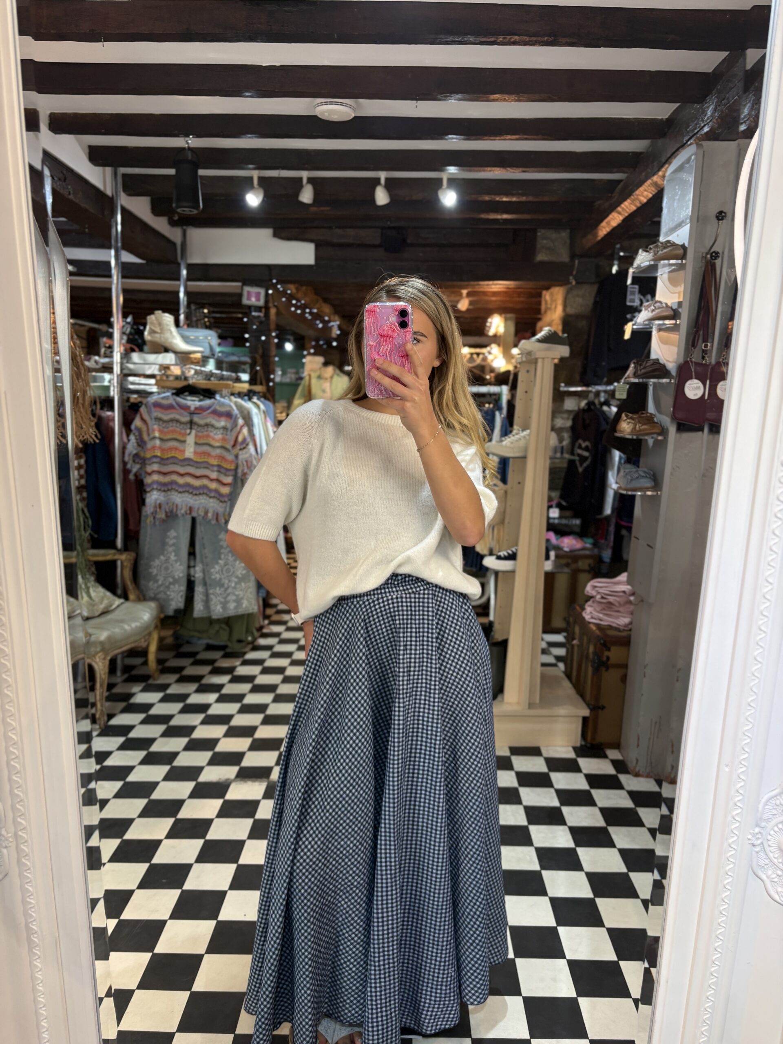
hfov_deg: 53.1
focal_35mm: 26
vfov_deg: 67.3
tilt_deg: -19.5
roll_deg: -2.4
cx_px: 392
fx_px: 784
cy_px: 522
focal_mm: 5.96
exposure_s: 1/50
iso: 100
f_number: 1.6
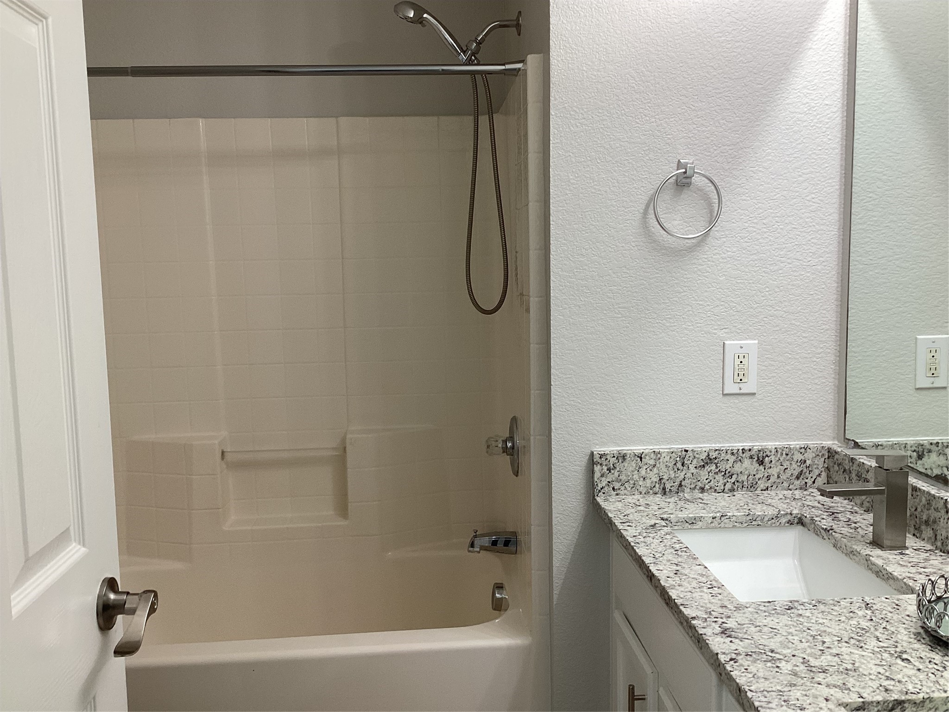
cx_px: 474
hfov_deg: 58.4
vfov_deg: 45.4
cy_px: 356
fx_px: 850
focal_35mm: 31
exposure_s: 1/60
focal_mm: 3.3
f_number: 2.4
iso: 64
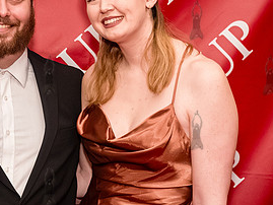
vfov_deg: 13.3
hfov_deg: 17.4
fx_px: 876
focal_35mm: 111
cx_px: 14
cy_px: 62
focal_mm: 35
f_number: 5
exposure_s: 1/400
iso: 8000
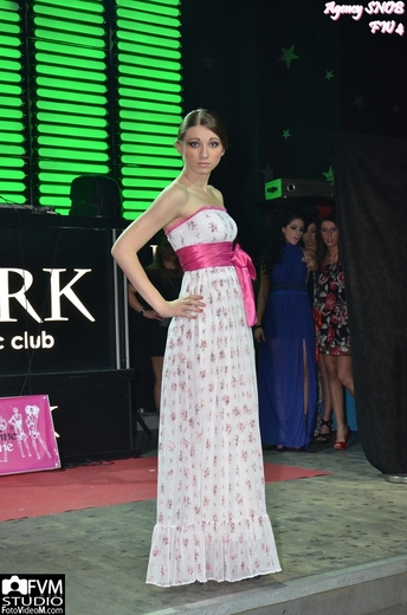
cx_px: 204
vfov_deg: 37.9
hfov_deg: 25.6
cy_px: 308
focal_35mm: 52
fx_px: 895
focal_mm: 35
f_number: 6.3
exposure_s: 1/60
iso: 640
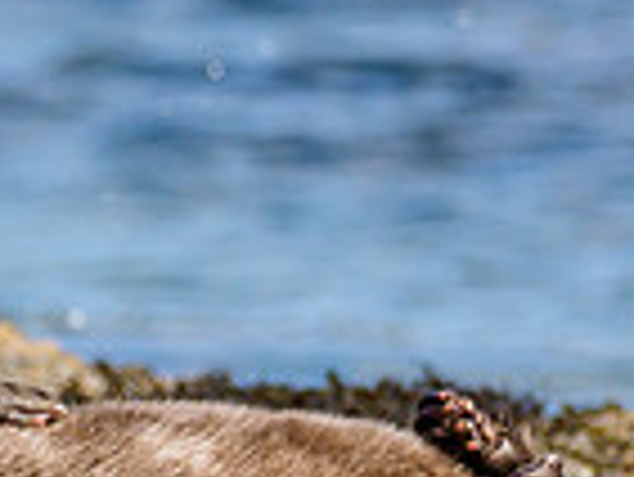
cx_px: -434
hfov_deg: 0.6
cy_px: 610
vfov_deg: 0.4
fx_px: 61298
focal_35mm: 3344
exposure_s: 1/2000
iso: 320
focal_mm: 300
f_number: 4
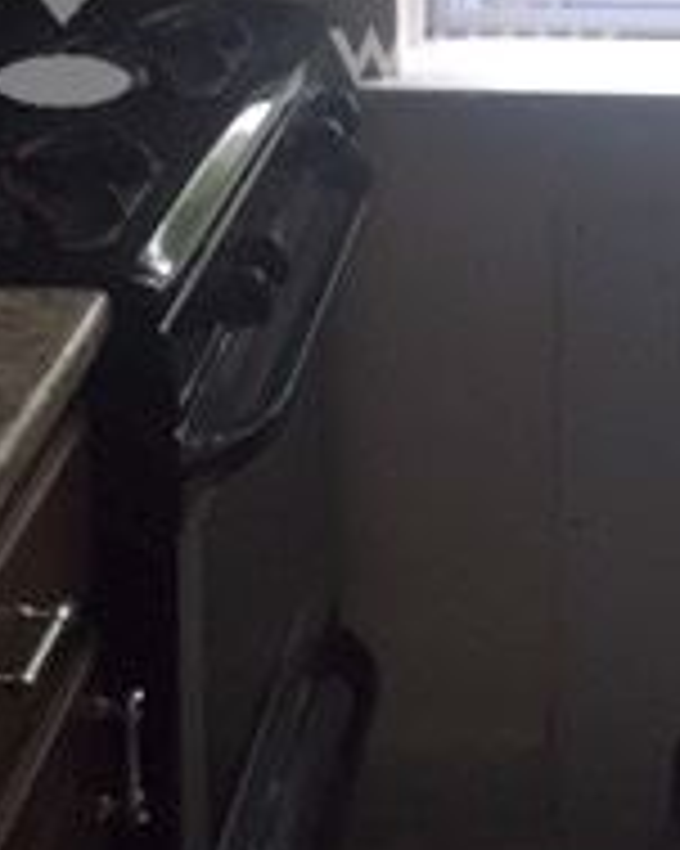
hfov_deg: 15.6
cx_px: 757
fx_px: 2417
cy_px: -27
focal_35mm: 96
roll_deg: -1.3
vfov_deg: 19.3
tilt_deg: -13.9
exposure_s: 1/30
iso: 32
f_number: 2.2
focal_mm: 4.15
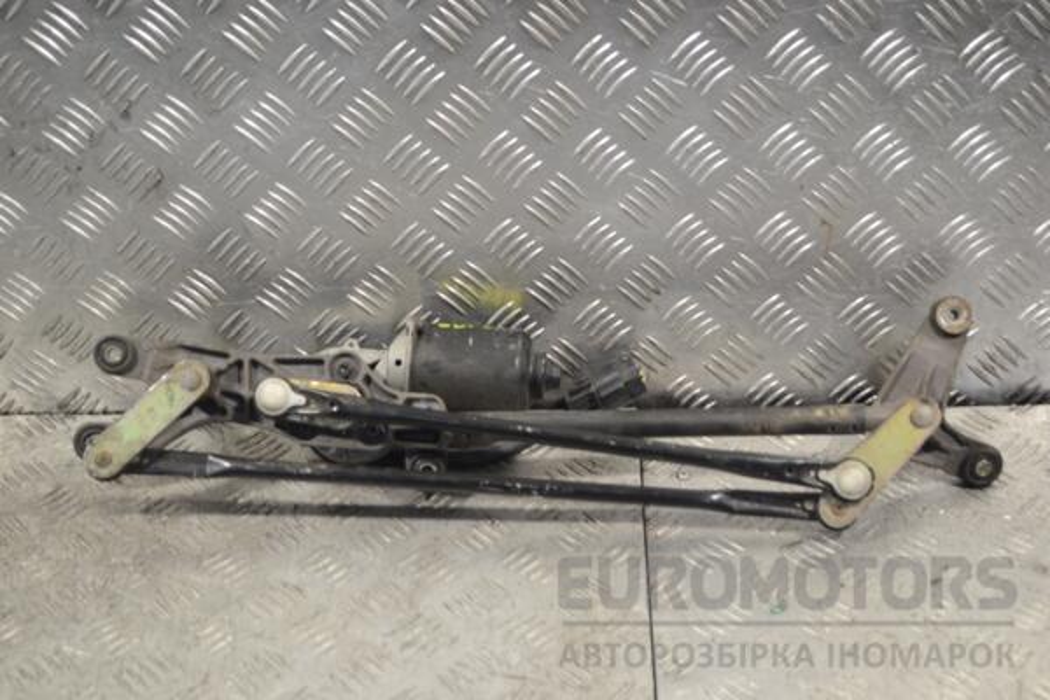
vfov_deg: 25.8
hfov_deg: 37.9
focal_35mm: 52
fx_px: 1531
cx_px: 525
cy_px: 350
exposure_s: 1/30
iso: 180
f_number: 5
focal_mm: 35
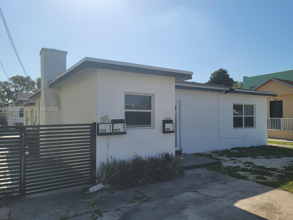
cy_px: 110
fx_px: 220
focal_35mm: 26
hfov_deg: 67.3
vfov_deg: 53.1
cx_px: 151
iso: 20
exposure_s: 1/1677
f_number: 1.8
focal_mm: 7
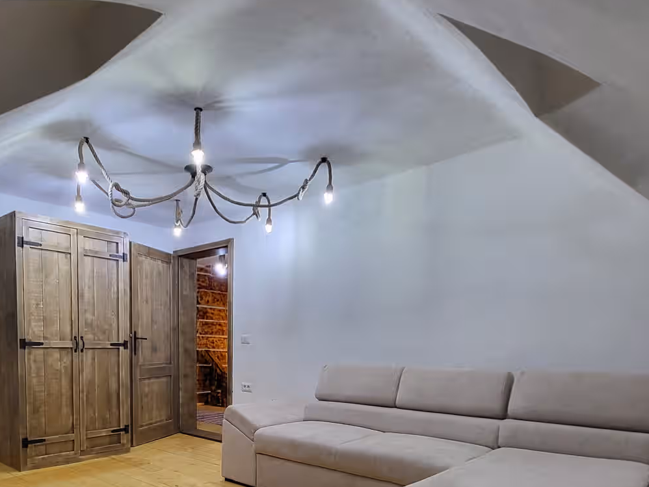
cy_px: 372
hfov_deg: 68.1
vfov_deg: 52.2
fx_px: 469
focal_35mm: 25
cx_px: 235
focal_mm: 1.74
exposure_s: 1/50
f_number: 2.2
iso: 200
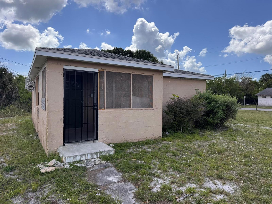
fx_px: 189
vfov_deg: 56.8
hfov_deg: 71.6
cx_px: 136
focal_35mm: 24
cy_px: 102
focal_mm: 6.76
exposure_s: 1/4049
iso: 80
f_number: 1.78
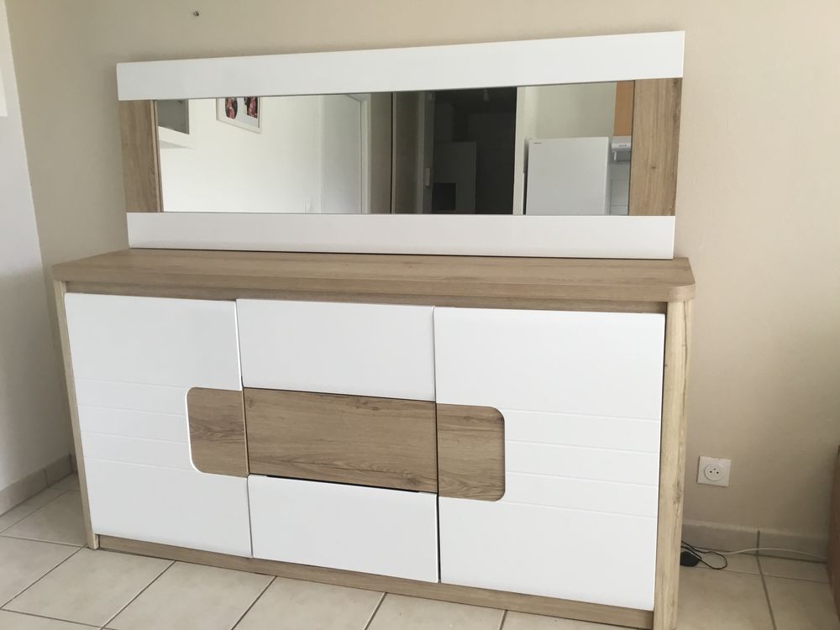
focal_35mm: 31
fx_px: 752
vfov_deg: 45.4
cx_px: 420
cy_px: 315
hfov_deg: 58.4
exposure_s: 1/33
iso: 25
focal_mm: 3.3
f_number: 2.4
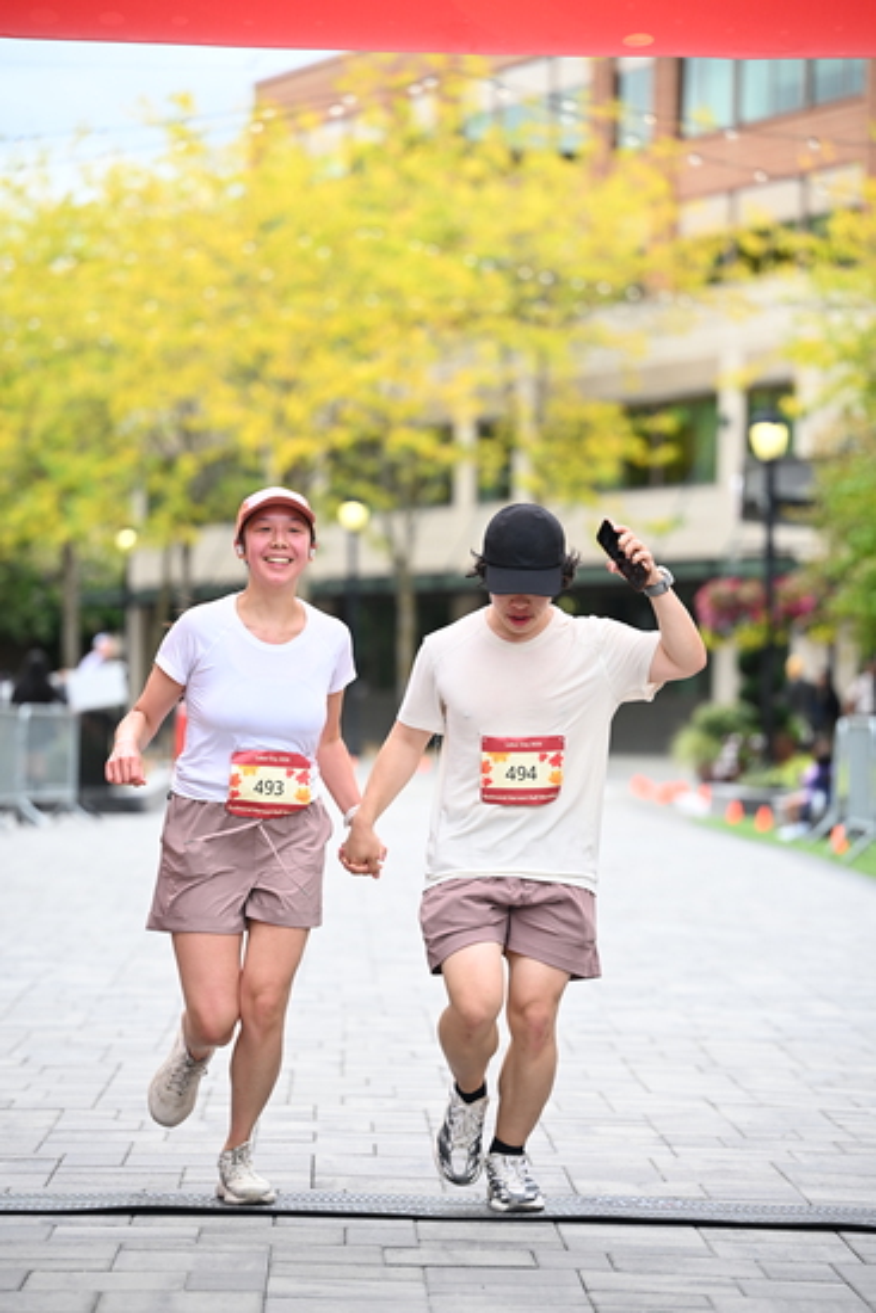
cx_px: 438
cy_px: 656
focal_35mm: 120
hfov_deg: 11.4
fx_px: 4377
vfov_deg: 17.1
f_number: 2.8
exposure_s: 1/1600
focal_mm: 120
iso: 640
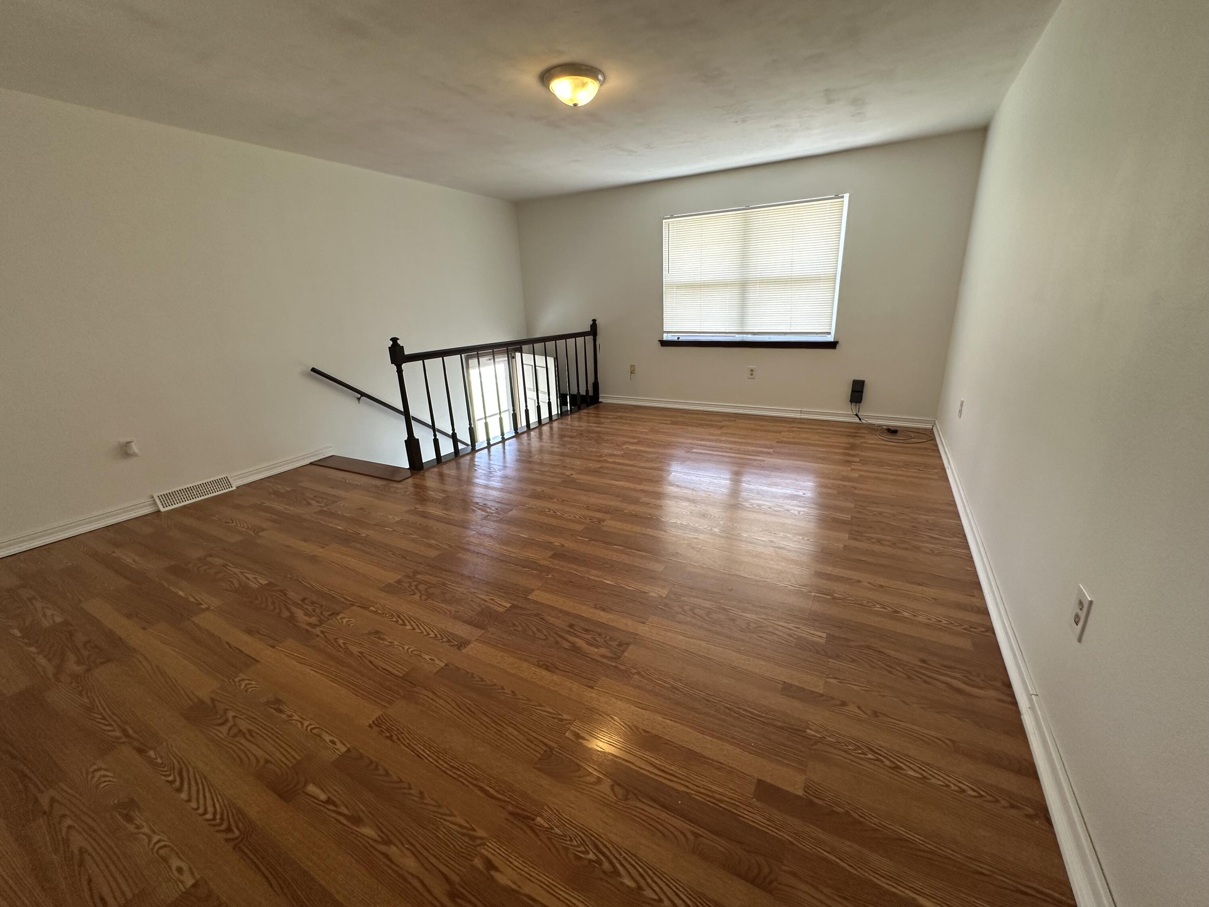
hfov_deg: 102.1
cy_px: 454
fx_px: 489
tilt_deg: -16.9
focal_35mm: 14
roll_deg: +2.1
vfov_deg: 85.7
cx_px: 604
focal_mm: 2.22
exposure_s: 1/99
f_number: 2.2
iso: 200
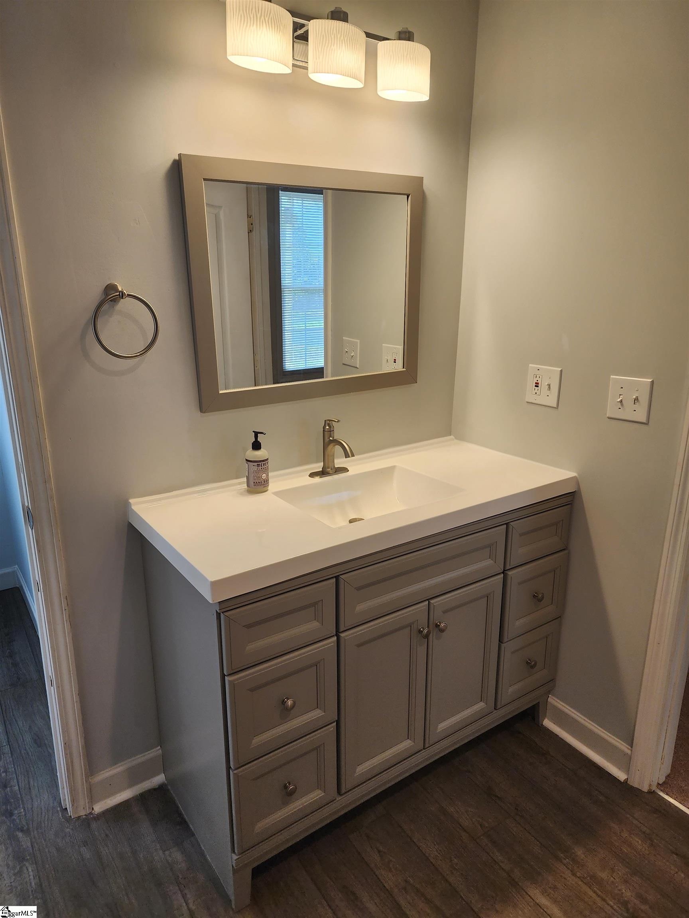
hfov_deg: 58.9
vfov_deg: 73.9
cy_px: 459
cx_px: 344
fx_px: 610
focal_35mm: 23
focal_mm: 6.4
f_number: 1.8
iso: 64
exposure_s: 1/120
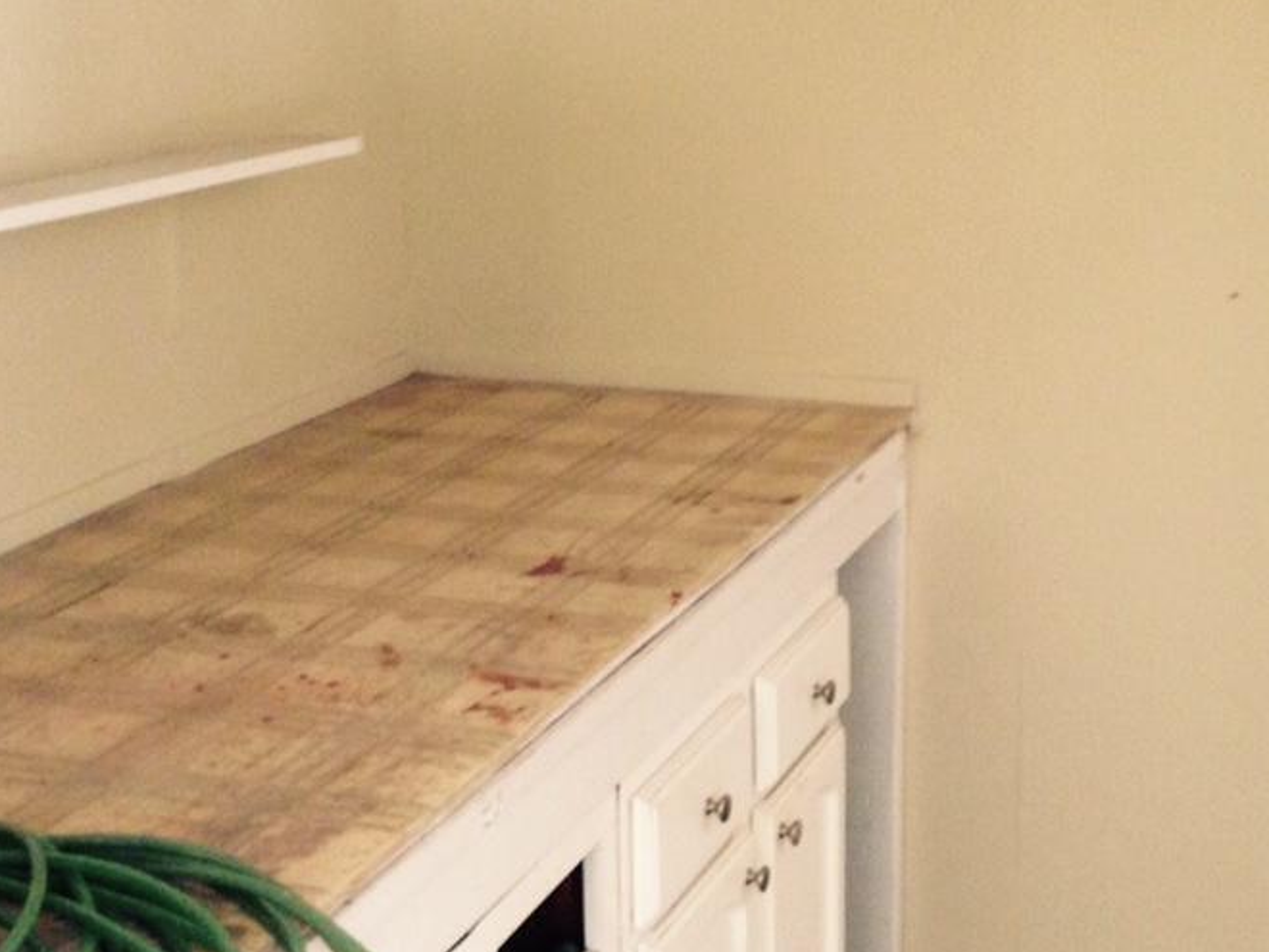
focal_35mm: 64
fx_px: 2346
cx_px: 823
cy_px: 354
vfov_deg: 22.9
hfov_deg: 30.1
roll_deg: +1.1
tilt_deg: -11.3
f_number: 2.4
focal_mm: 4.12
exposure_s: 1/20
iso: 200
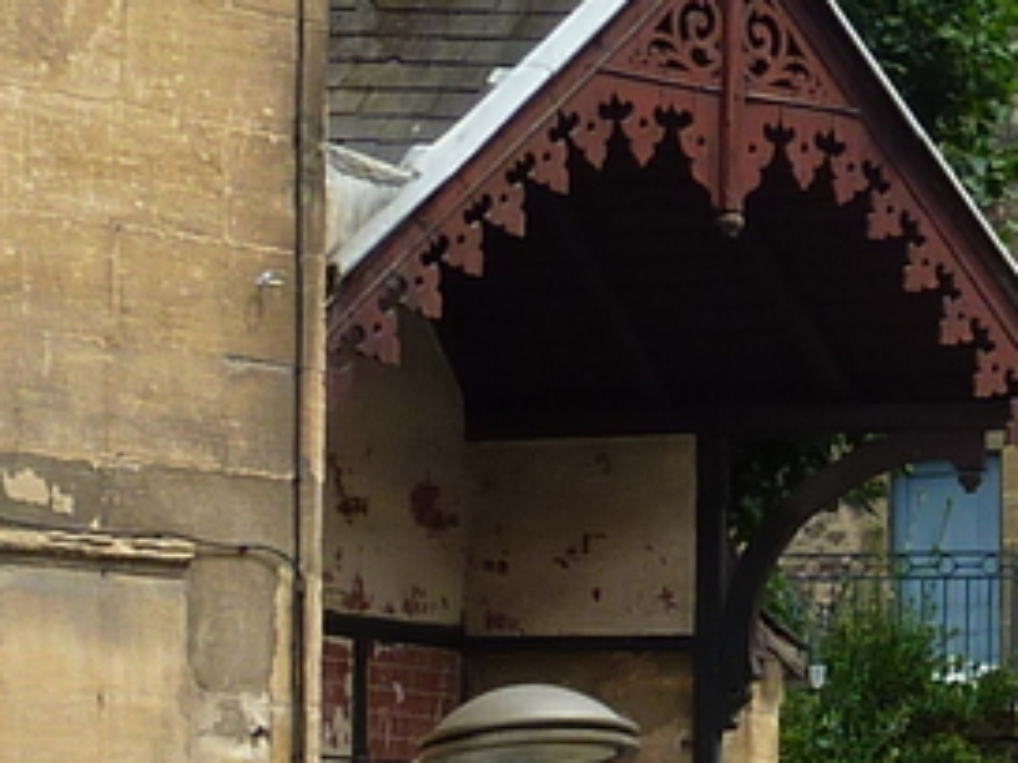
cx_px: 1074
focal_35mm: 147
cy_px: 984
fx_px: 4323
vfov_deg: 9.9
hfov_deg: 13.2
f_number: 4
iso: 80
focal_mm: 4.1
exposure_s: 1/320
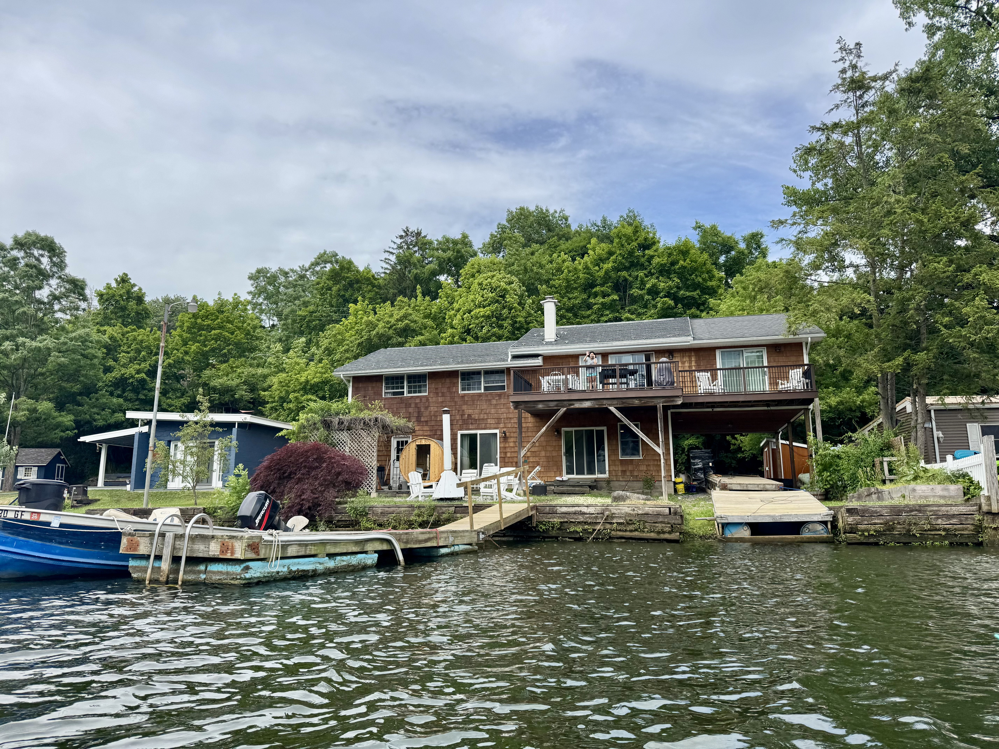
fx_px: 693
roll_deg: -0.1
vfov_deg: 56.8
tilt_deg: +13.6
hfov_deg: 71.6
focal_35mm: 24
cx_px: 500
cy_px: 374
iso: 80
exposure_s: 1/3802
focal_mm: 6.76
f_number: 1.78
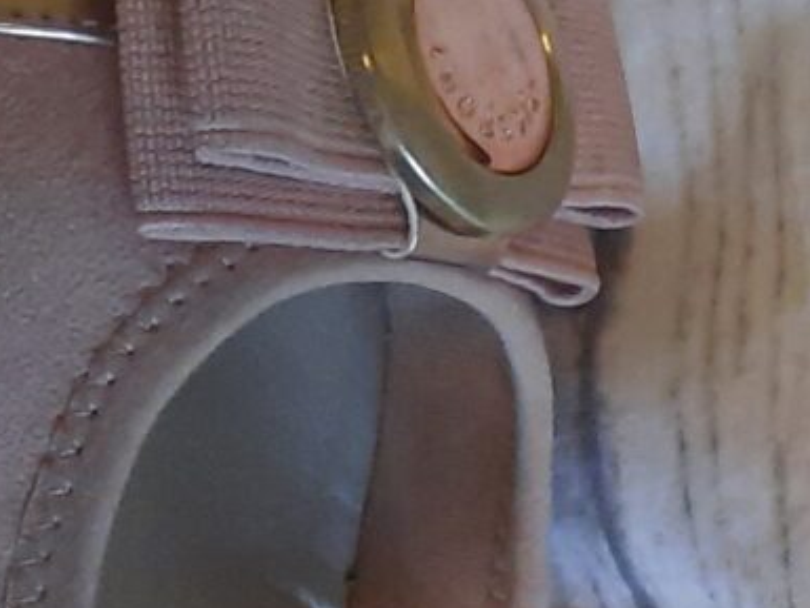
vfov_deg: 10.7
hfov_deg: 14.4
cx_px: 949
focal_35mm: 133
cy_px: 938
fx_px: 3113
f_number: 2
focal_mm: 4.6
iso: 400
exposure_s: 1/24
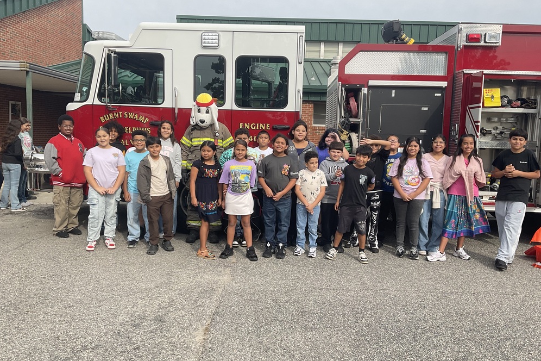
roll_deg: -1.7
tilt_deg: -6.5
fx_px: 466
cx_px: 271
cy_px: 184
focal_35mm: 31
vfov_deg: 42.3
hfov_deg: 60.3
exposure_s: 1/997
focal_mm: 3
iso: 16
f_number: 1.8
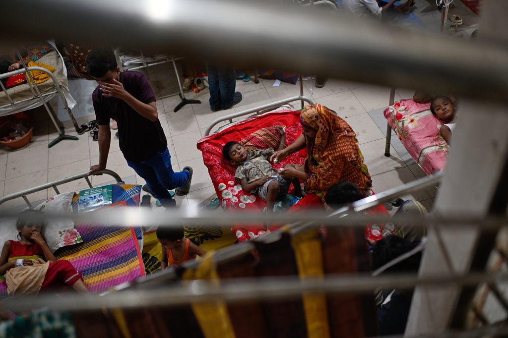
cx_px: 254
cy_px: 169
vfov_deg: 37.8
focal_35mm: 35
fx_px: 494
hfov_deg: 54.4
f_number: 1.8
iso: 1000
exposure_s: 1/125
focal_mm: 35
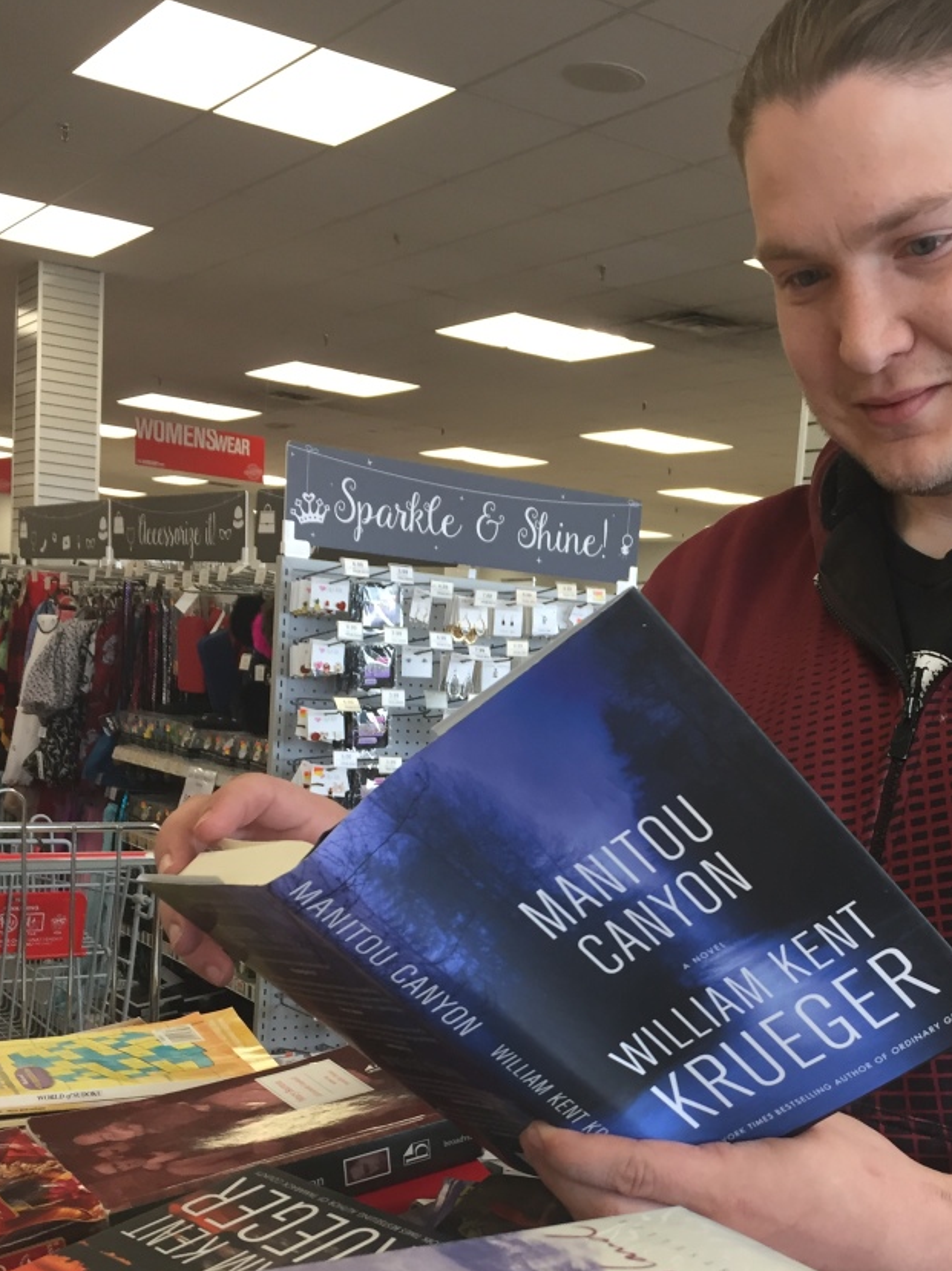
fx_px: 1541
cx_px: 682
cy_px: 902
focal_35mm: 42
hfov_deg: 33.8
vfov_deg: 43.8
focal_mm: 4.15
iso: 32
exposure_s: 1/30
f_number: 2.2
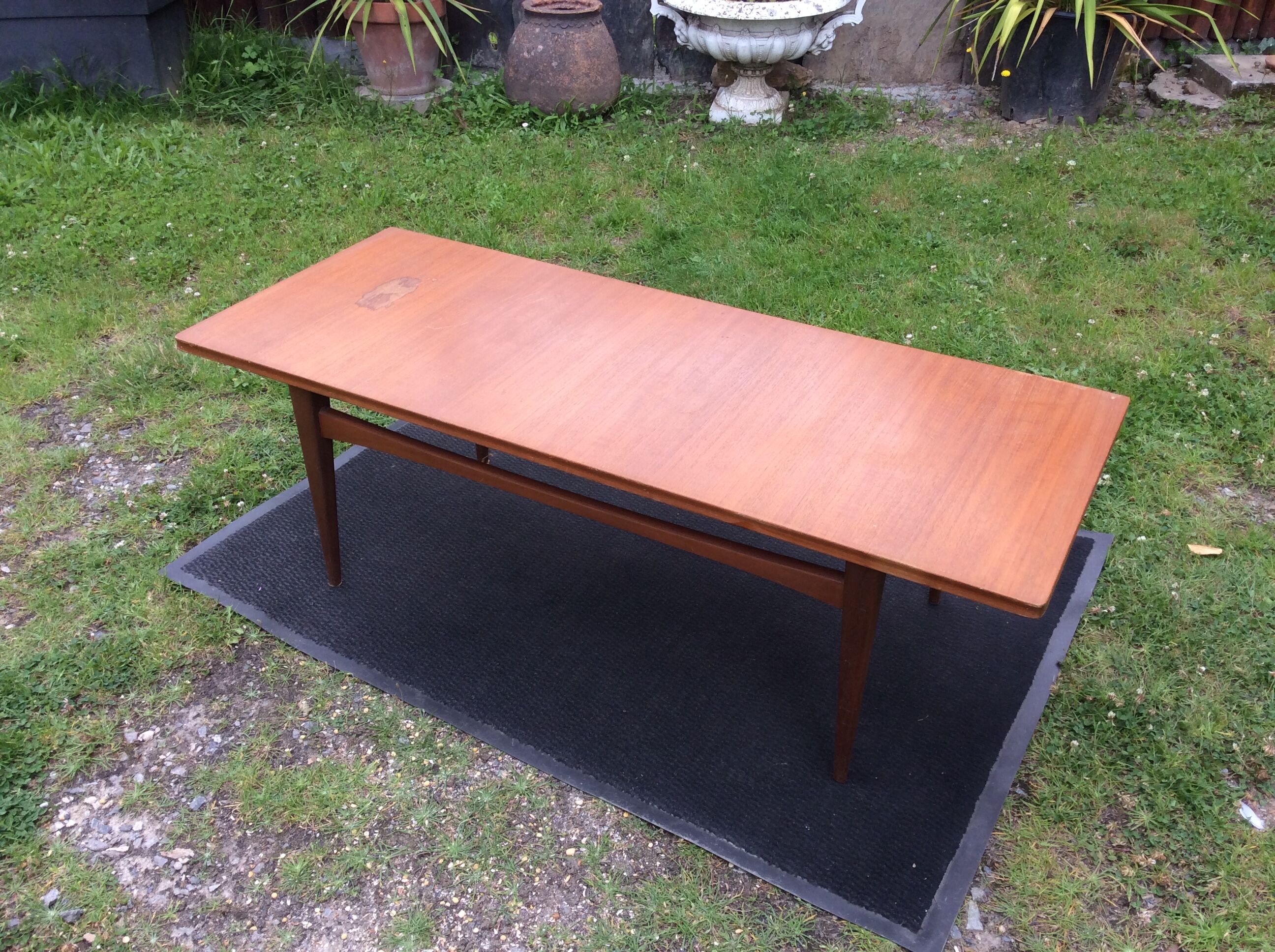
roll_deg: +1.2
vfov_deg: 44.1
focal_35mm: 32
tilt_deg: -36.1
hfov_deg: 56.9
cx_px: 638
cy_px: 476
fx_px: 1177
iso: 32
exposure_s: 1/199
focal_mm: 3.3
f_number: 2.4
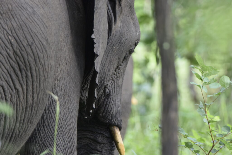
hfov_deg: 3.3
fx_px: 4060
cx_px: 116
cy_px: 78
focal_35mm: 630
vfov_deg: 2.2
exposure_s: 1/125
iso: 1100
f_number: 6
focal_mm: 420
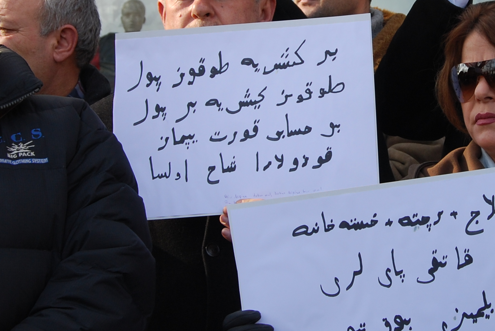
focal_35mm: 127
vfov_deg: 10.8
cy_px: 68
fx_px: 1748
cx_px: 393
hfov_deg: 16.0
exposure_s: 1/125
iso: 140
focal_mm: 30
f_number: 5.6
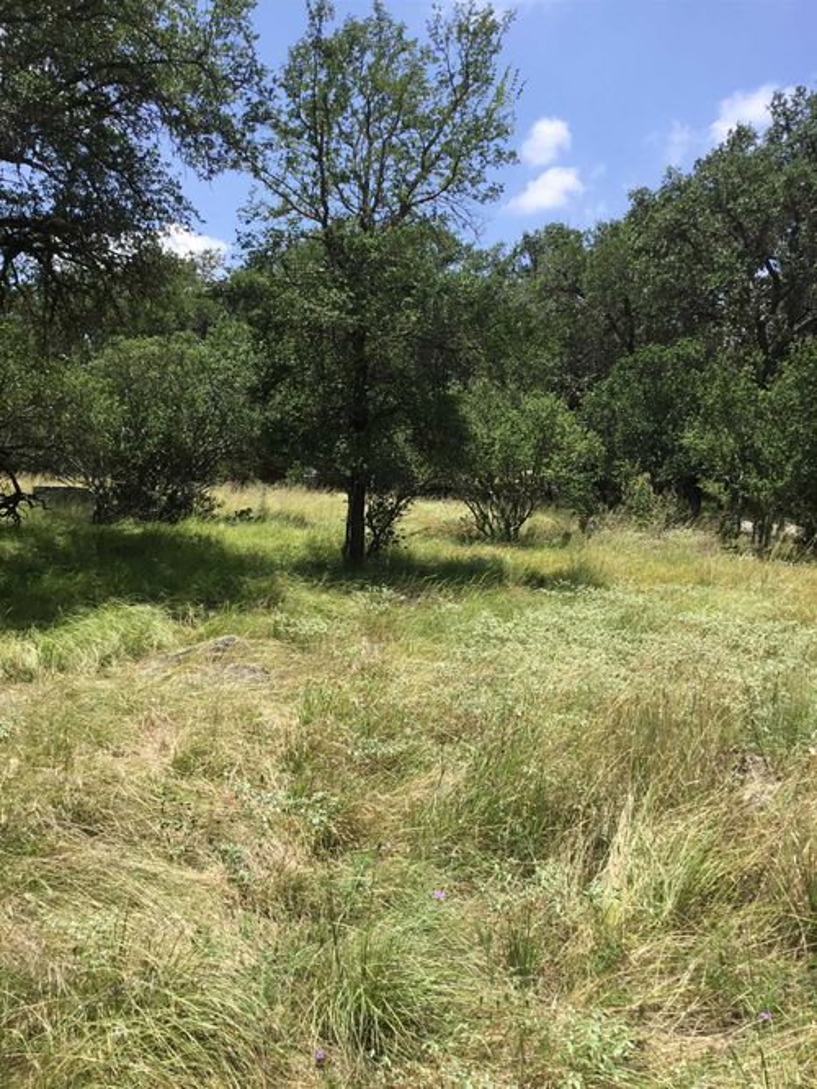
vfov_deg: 58.4
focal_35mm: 31
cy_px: 544
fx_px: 976
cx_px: 408
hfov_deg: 45.4
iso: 25
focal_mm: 3.3
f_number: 2.4
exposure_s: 1/947
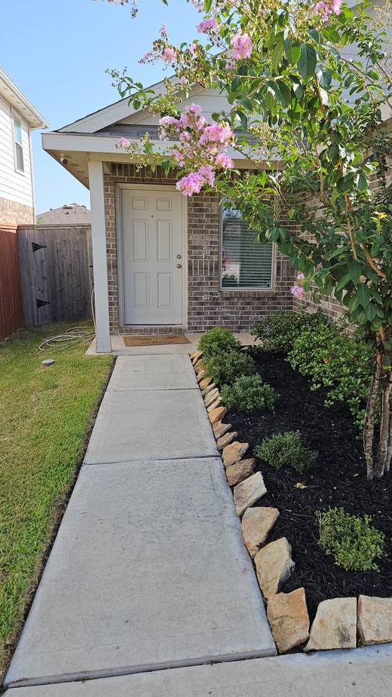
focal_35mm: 26
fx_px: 481
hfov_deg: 44.2
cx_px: 232
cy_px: 345
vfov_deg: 71.9
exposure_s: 1/722
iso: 25
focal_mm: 5.4
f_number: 1.8
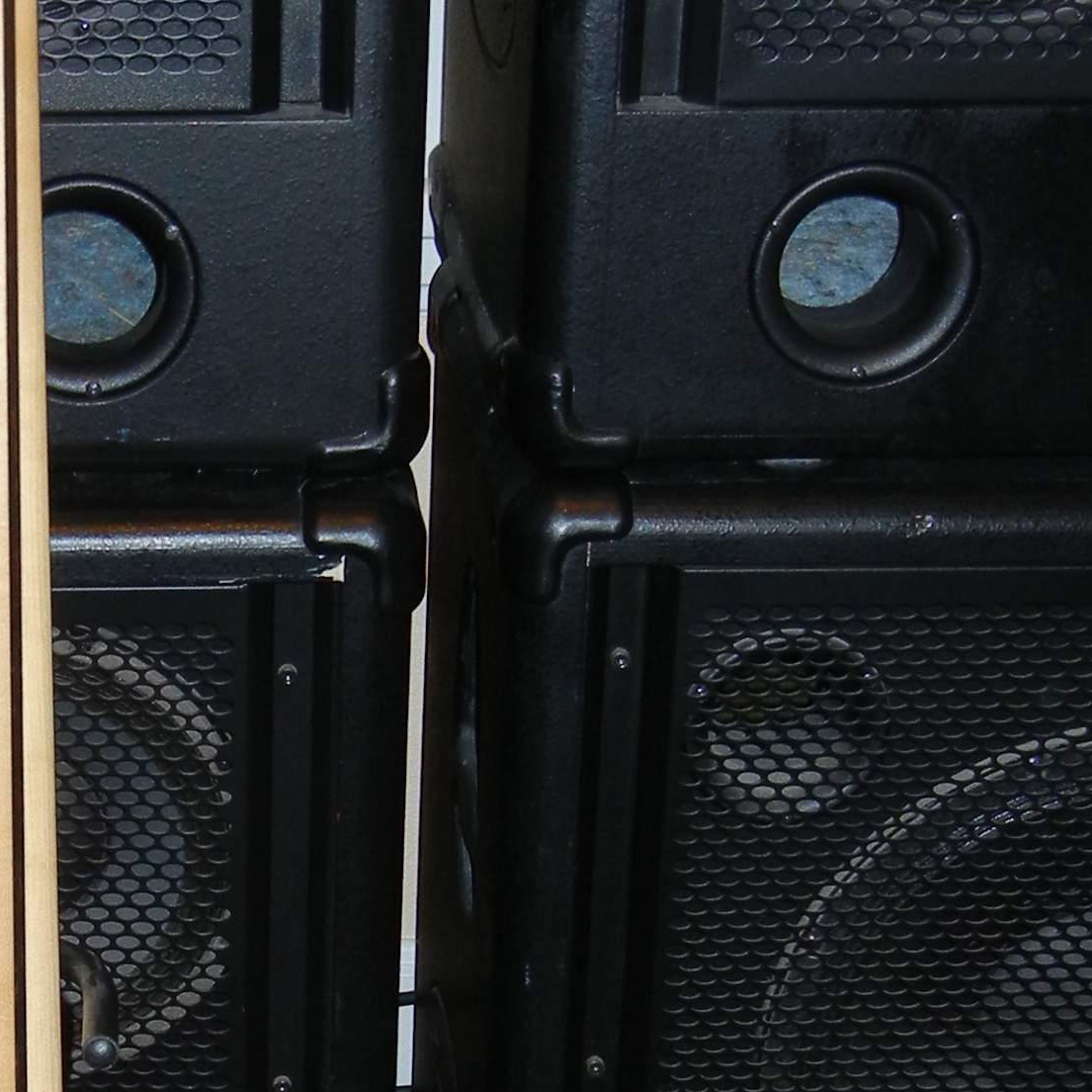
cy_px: 917
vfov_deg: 17.9
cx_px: 81
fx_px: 3426
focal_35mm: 96
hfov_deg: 17.8
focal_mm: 5.4
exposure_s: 1/30
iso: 200
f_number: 3.5
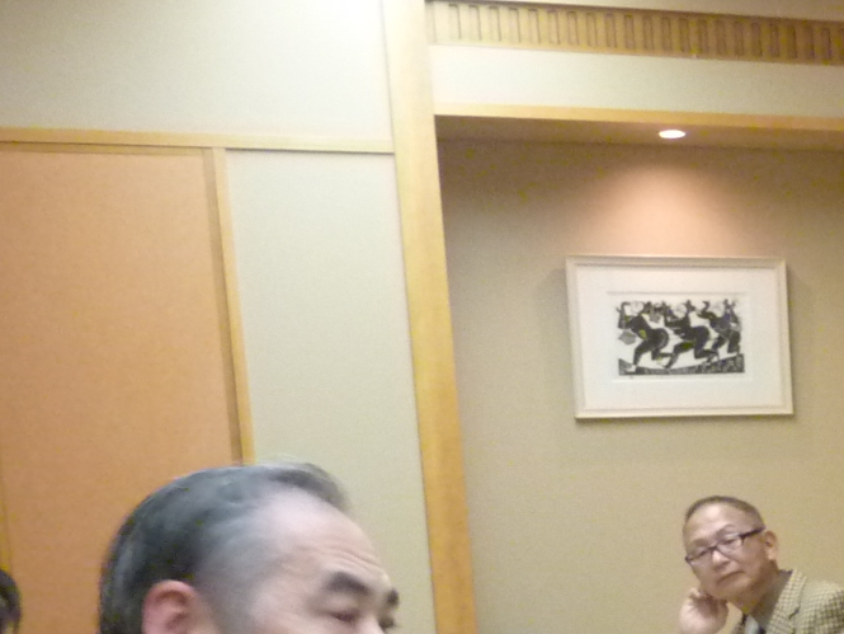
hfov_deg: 21.7
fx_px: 1878
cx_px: 1213
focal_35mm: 77
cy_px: 706
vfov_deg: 18.4
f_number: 3.3
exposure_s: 1/13
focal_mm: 4.1
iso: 400
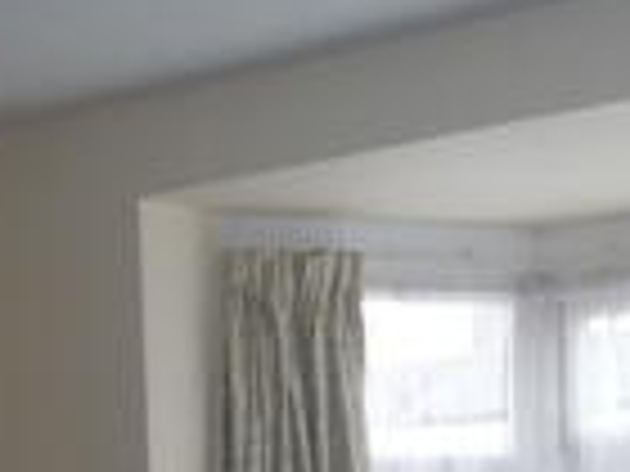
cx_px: 452
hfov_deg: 16.8
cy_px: 816
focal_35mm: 117
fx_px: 2129
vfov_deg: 11.8
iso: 100
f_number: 3.3
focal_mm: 4.7
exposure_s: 1/100
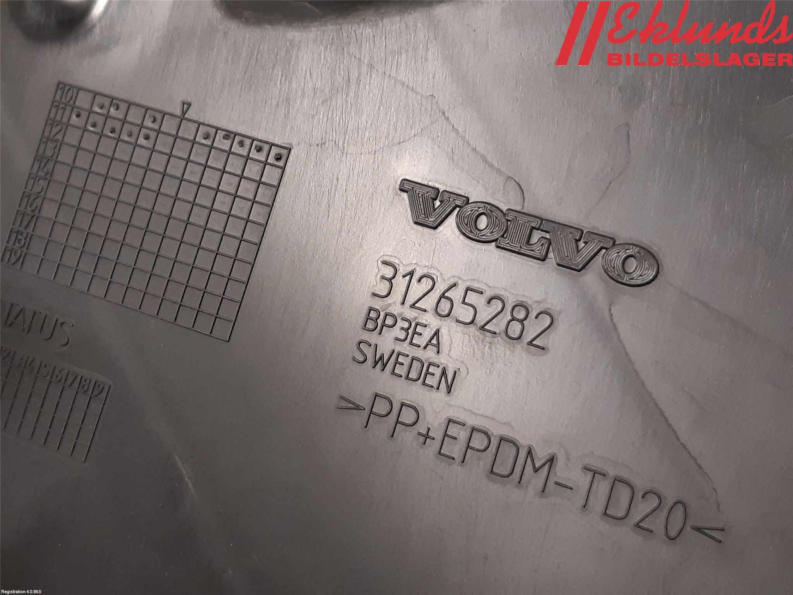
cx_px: 396
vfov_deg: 53.1
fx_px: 596
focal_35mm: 26
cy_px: 298
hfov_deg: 67.3
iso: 200
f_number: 1.7
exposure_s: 1/50
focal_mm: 3.93
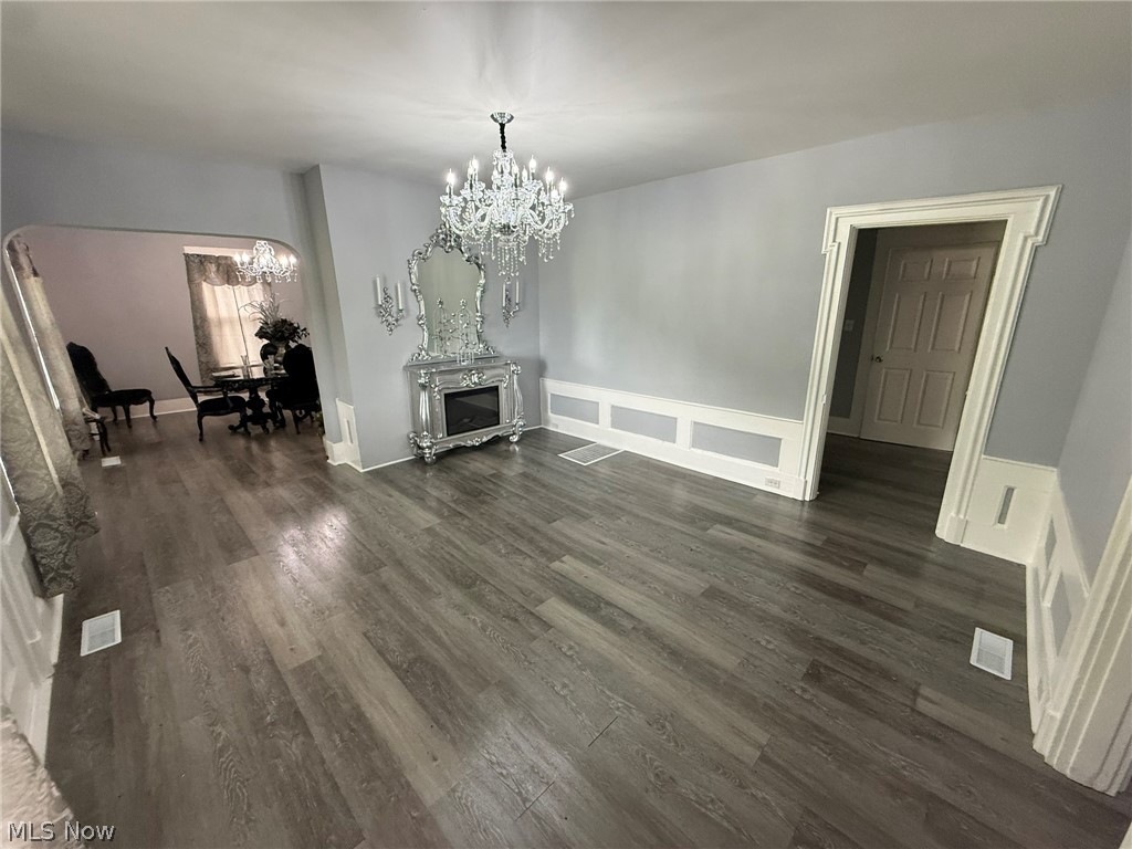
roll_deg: +1.4
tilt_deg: -14.5
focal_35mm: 14
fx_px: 458
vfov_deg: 85.7
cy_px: 424
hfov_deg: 102.1
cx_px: 566
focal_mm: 2.22
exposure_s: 1/60
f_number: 2.2
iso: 400
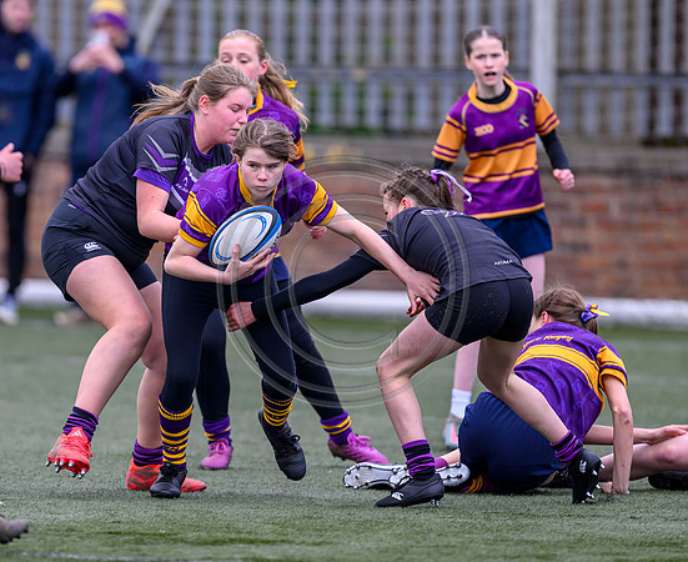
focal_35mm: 536
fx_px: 11008
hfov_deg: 3.6
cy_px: 311
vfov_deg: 2.9
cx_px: 281
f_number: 3.5
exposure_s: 1/1600
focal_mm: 400
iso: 640
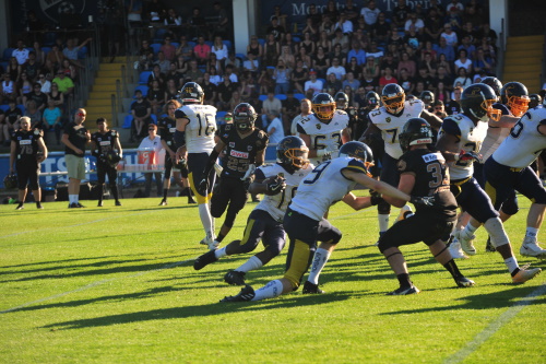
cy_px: 182
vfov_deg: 6.9
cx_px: 273
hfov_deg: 10.3
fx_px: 3032
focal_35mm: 200
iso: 800
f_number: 5.6
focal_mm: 200
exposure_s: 1/1600
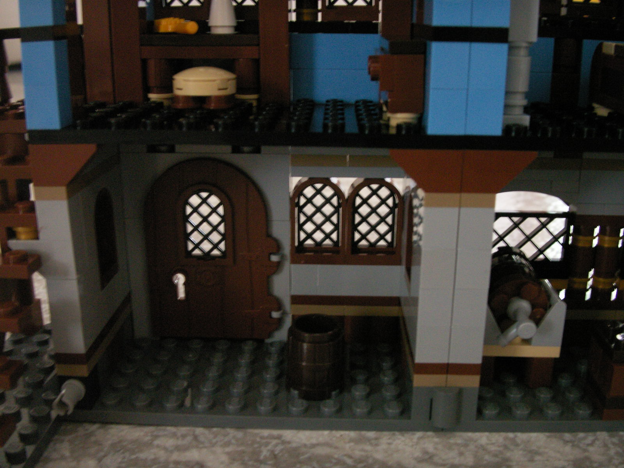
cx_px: 312
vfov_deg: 38.7
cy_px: 234
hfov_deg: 50.1
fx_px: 667
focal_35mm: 37
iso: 160
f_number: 3.5
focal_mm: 7.7
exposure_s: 1
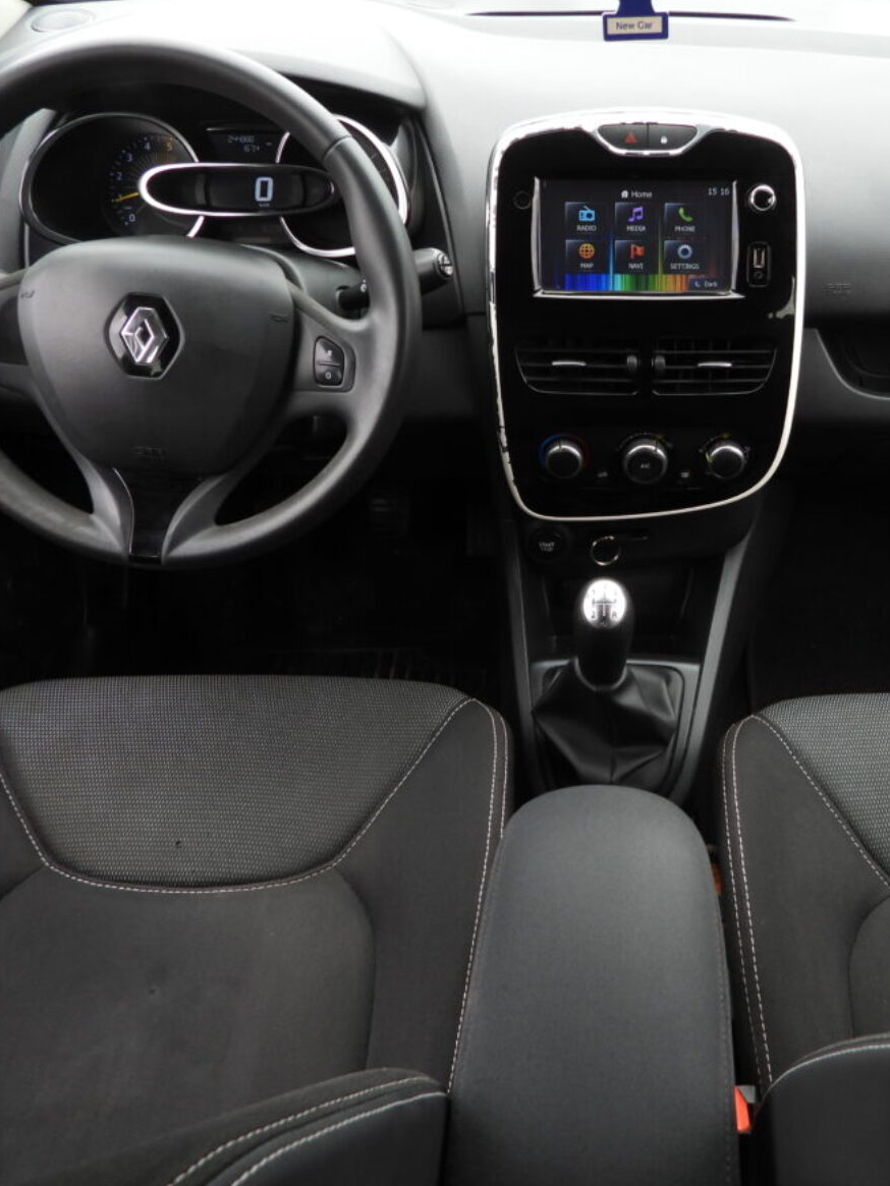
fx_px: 1131
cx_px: 627
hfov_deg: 42.1
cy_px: 601
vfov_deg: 55.3
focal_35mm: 33
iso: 100
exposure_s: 1/50
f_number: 2.8
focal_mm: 4.3
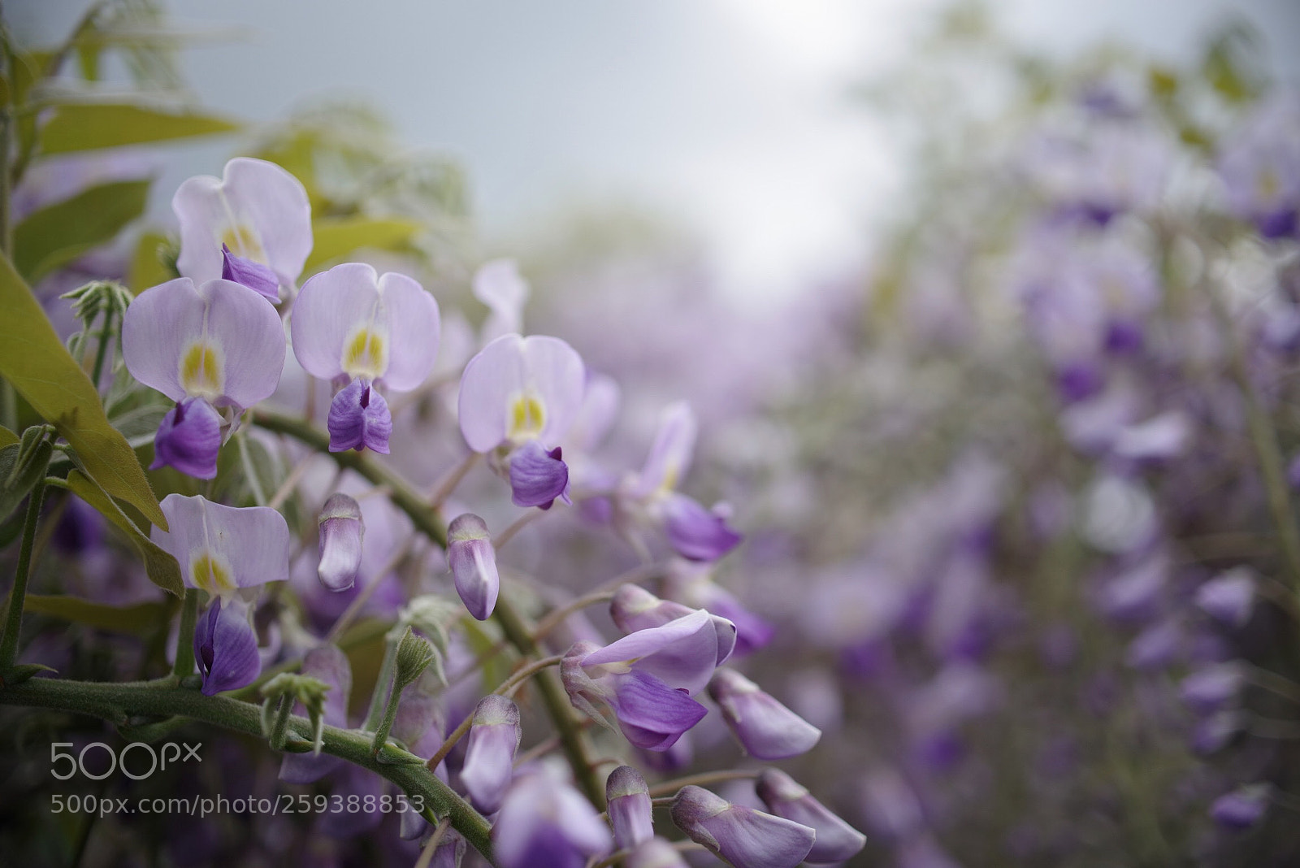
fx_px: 1264
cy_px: 434
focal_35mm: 35
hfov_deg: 54.4
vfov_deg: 37.9
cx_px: 650
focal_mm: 35
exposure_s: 1/640
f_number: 2.8
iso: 200
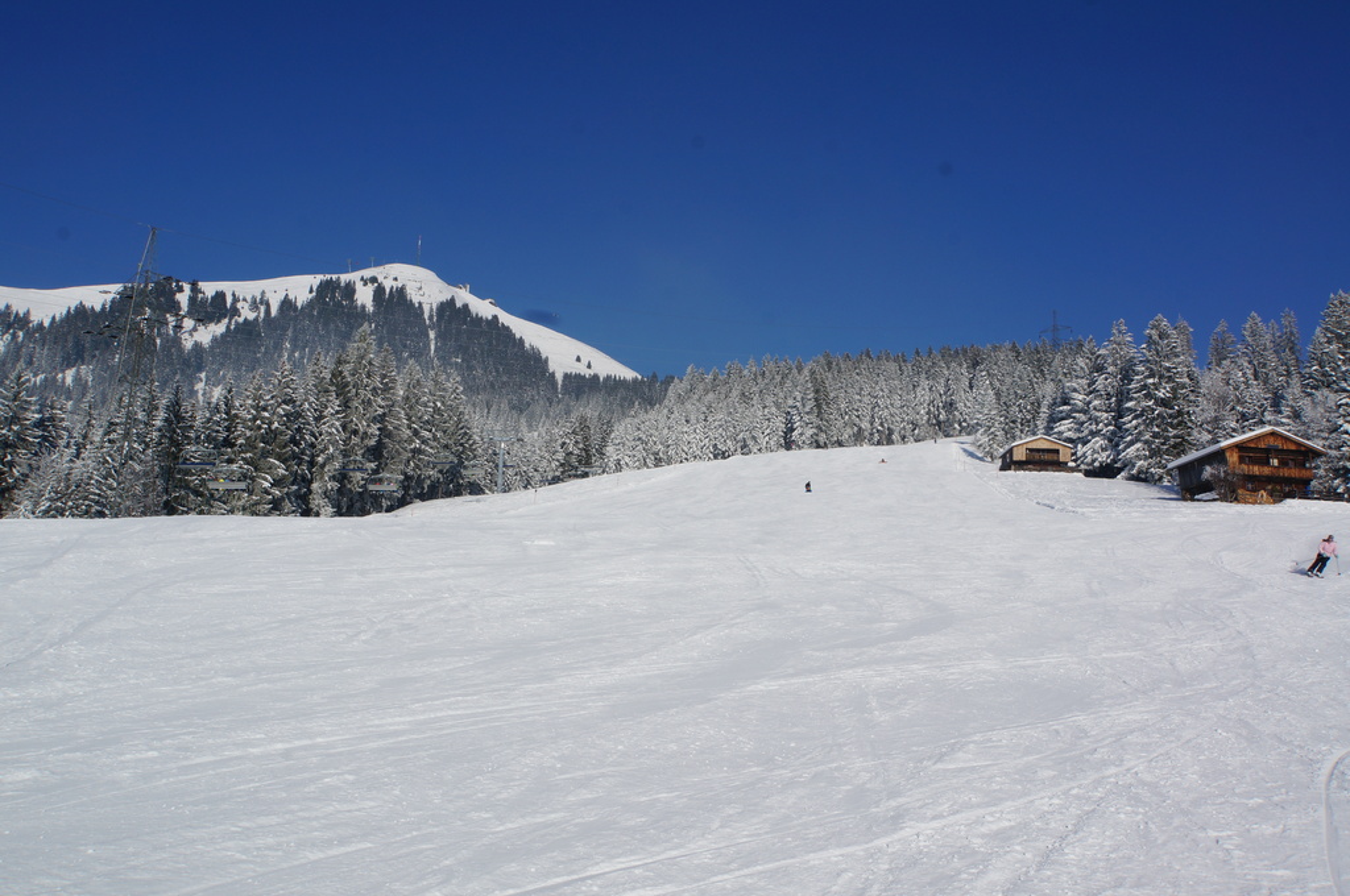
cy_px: 448
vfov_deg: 40.2
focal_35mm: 33
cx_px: 675
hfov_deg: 57.7
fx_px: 1225
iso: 100
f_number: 16
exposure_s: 1/200
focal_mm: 21.8
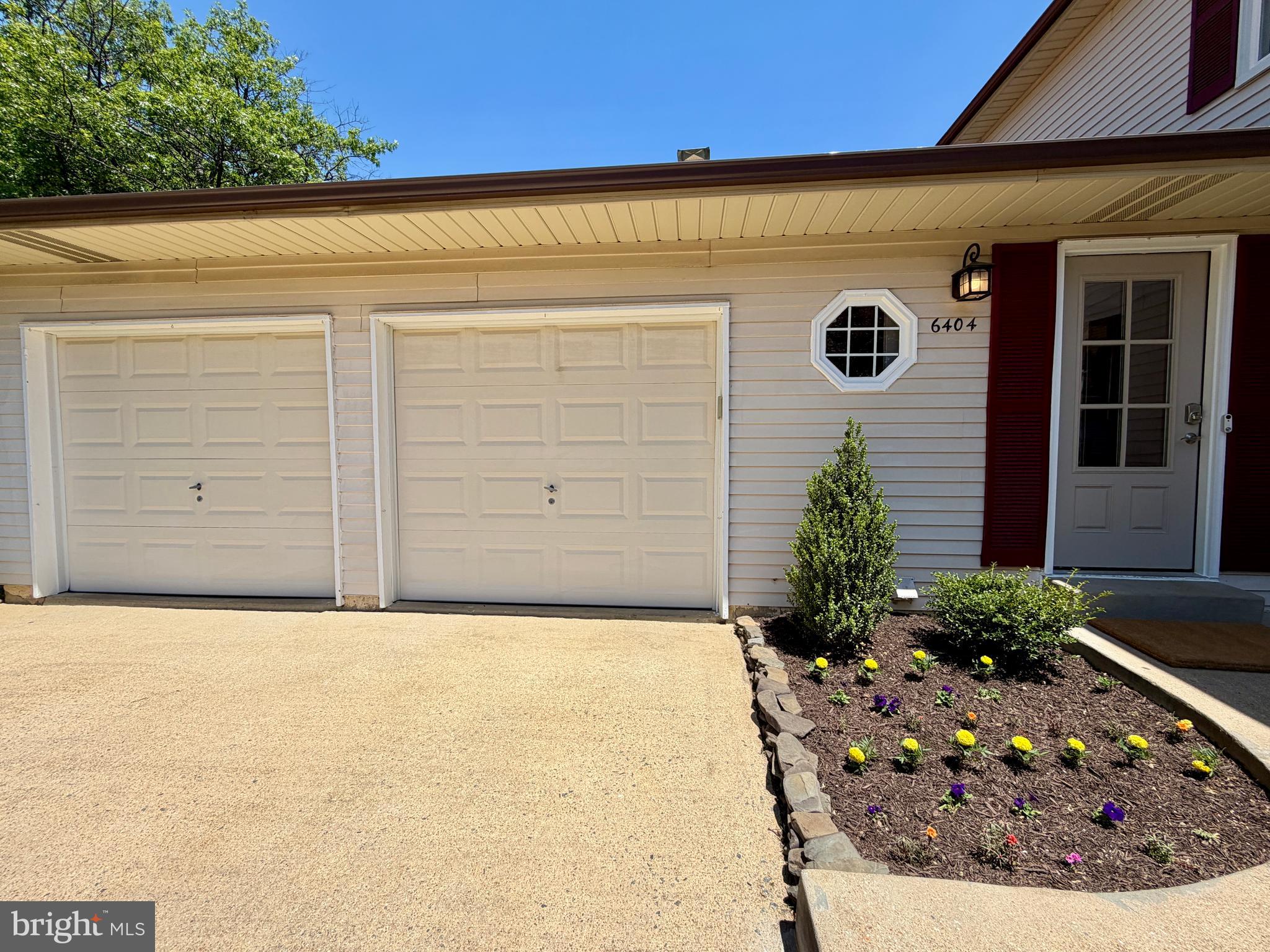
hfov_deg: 102.1
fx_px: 514
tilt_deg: -3.3
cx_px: 635
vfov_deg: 85.7
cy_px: 476
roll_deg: -0.7
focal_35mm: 14
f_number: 2.2
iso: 20
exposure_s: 1/888
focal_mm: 2.22
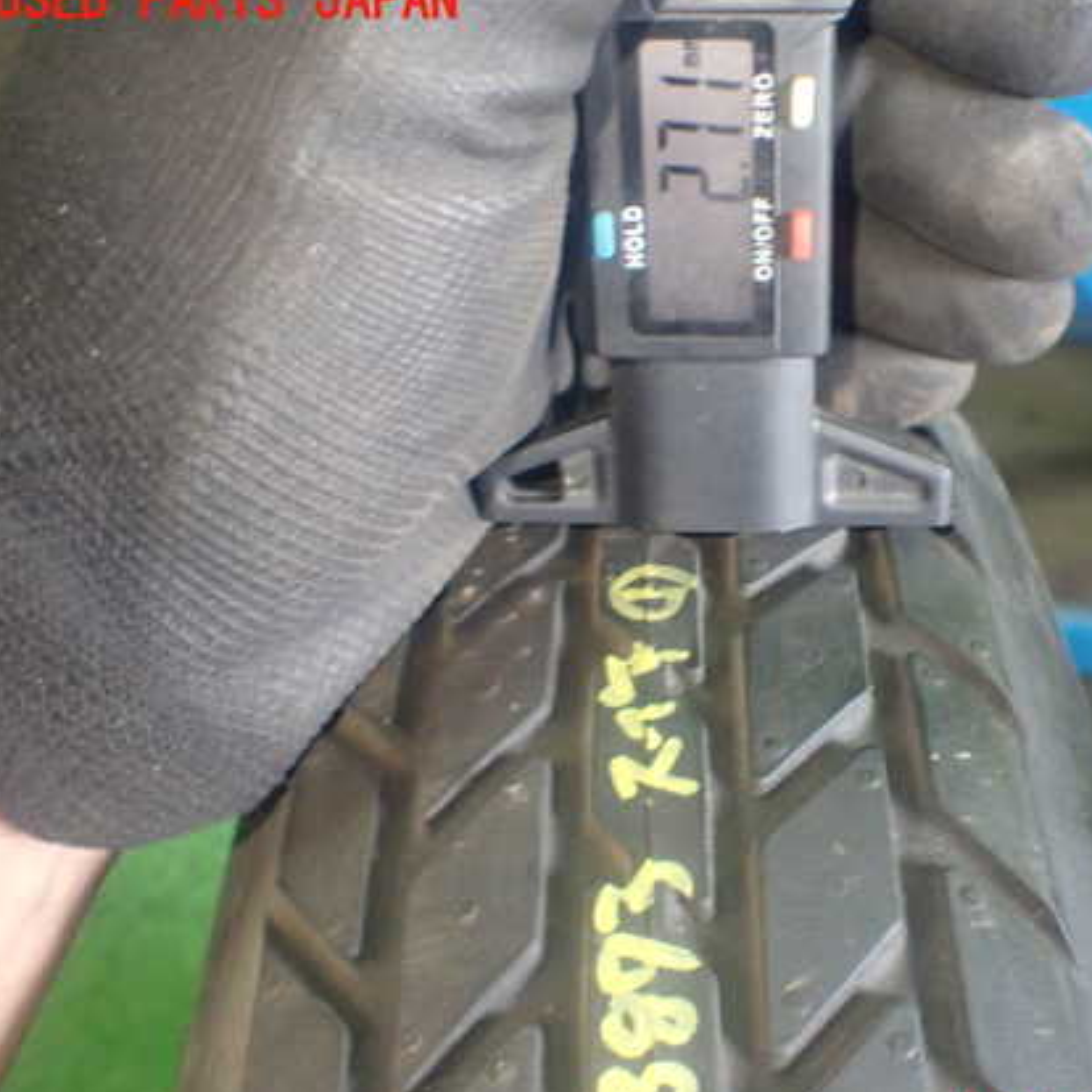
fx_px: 1463
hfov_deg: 40.2
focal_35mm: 41
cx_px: 770
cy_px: 562
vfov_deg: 40.9
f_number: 2.4
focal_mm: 5.79
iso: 500
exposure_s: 1/30
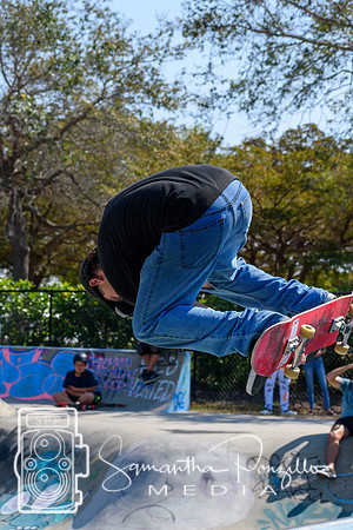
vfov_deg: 19.5
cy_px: 265
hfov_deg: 13.0
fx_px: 1544
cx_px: 176
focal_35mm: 105
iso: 200
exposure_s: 1/800
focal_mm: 70
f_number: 7.1
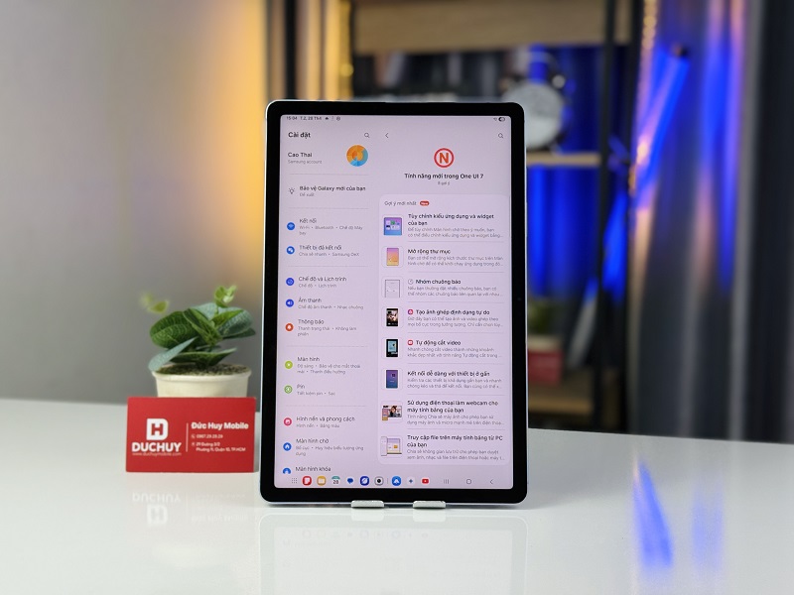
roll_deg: -0.3
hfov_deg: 39.7
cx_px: 397
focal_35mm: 48
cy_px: 298
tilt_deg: -5.1
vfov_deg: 30.3
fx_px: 1101
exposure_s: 1/161
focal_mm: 6.76
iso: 64
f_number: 1.78
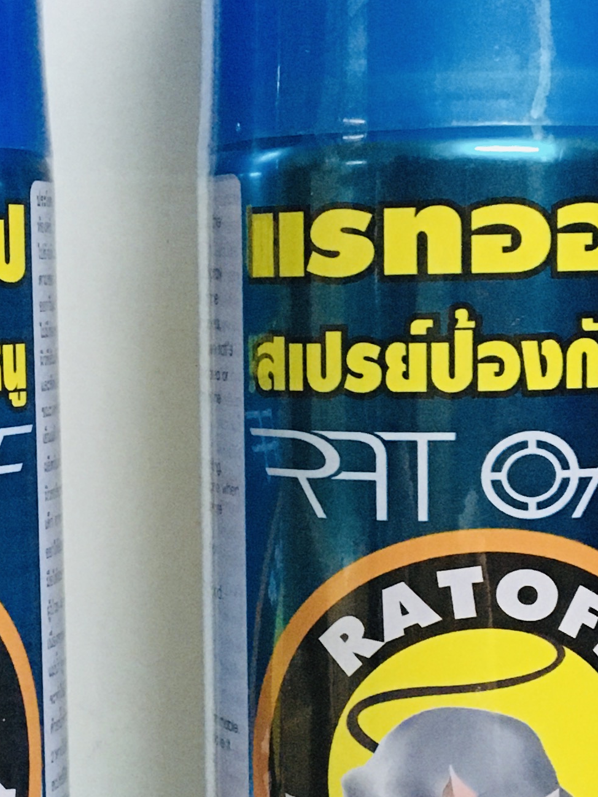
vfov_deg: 21.7
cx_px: 121
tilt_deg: -5.7
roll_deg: +0.3
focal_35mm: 90
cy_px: 469
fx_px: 2073
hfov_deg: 16.3
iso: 320
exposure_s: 1/17
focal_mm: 4.15
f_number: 2.2
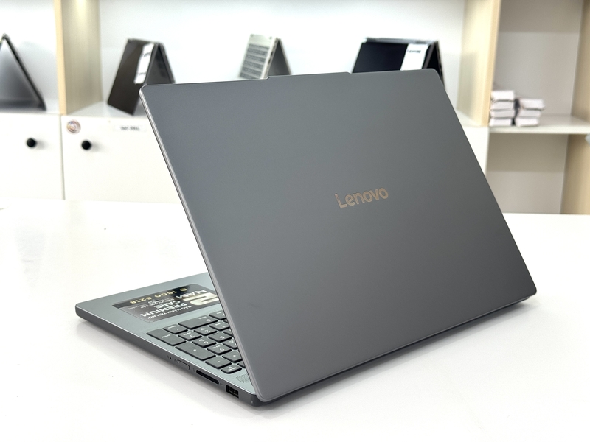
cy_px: 221
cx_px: 295
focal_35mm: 48
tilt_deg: -14.5
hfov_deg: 39.7
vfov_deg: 30.3
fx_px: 818
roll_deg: -0.4
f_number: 1.78
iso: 50
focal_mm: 6.76
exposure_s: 1/123
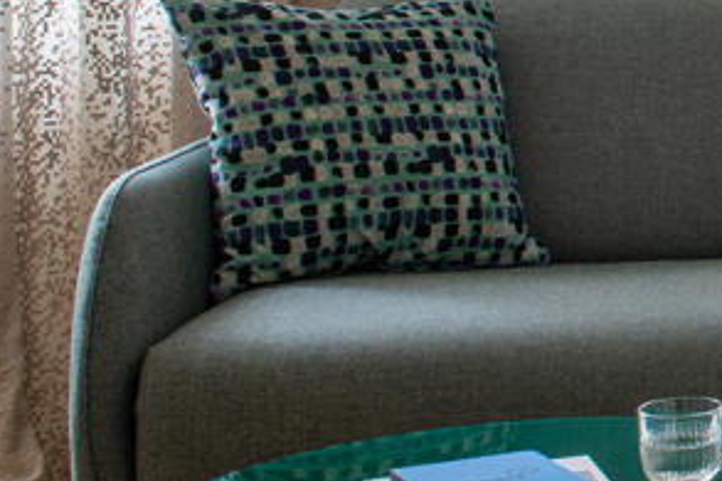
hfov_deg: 15.3
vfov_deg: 12.9
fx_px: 2105
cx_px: 1486
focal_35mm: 105
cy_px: 4
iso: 160
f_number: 16
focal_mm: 24
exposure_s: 2
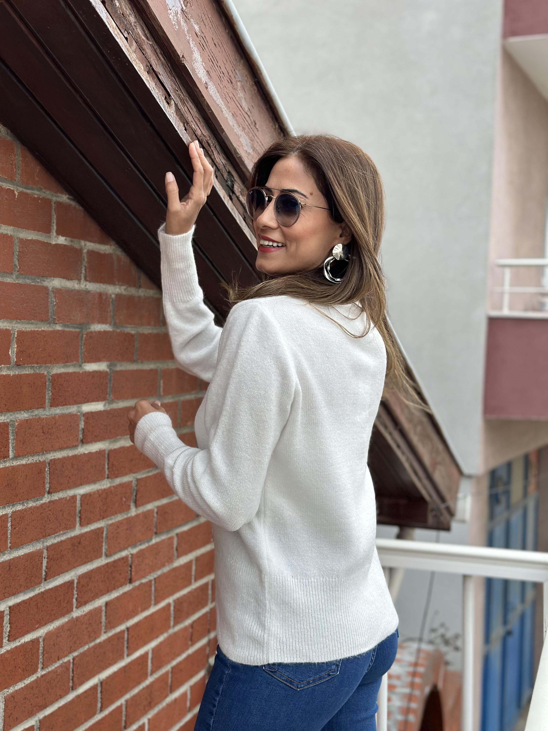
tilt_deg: -2.1
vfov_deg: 39.7
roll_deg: -2.0
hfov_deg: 30.3
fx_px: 1013
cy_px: 366
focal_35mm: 48
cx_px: 274
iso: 80
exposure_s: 1/1242
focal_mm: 6.86
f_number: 1.78
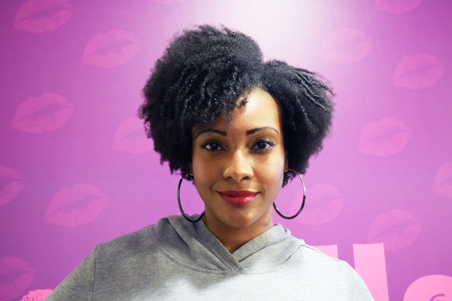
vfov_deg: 25.1
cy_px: 146
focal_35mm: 54
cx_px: 222
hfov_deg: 36.9
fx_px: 678
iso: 2800
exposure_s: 1/60
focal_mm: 34
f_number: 4.5
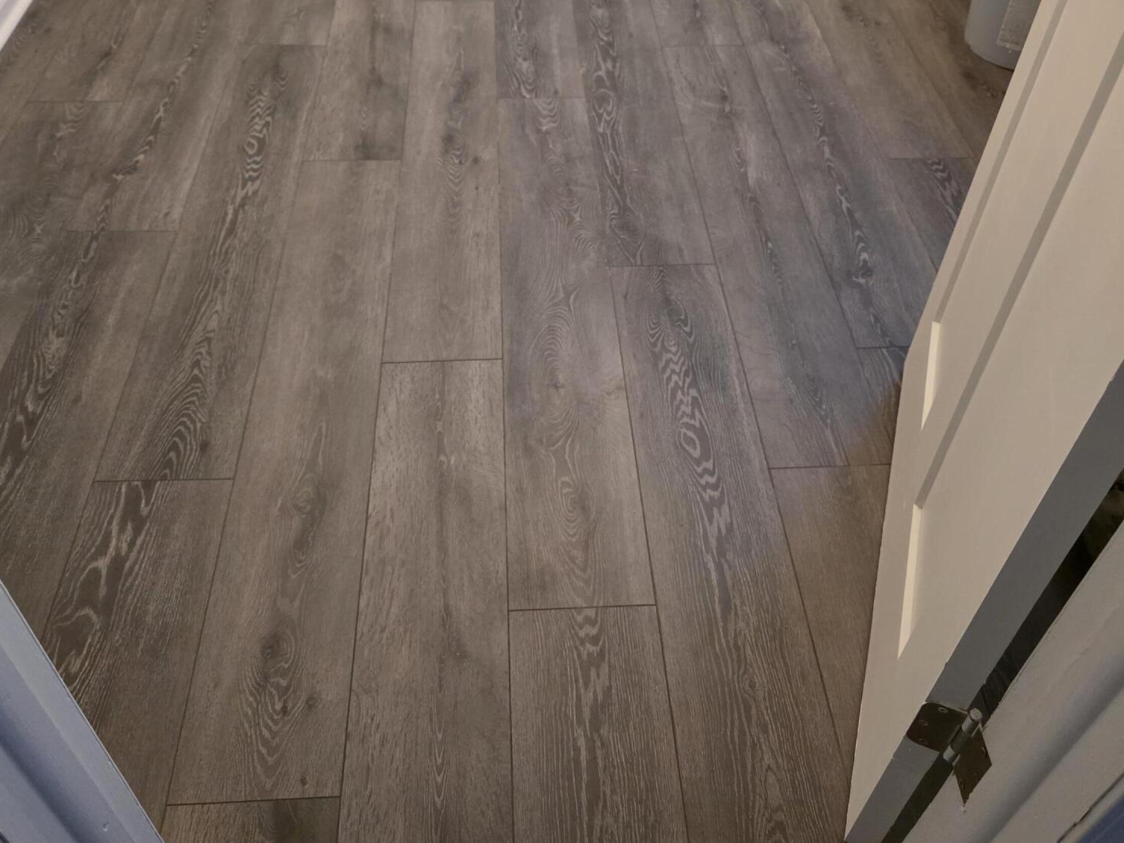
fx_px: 1007
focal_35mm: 31
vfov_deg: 43.7
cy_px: 191
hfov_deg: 58.4
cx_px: 559
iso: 1250
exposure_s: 1/120
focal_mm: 6.3
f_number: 1.7
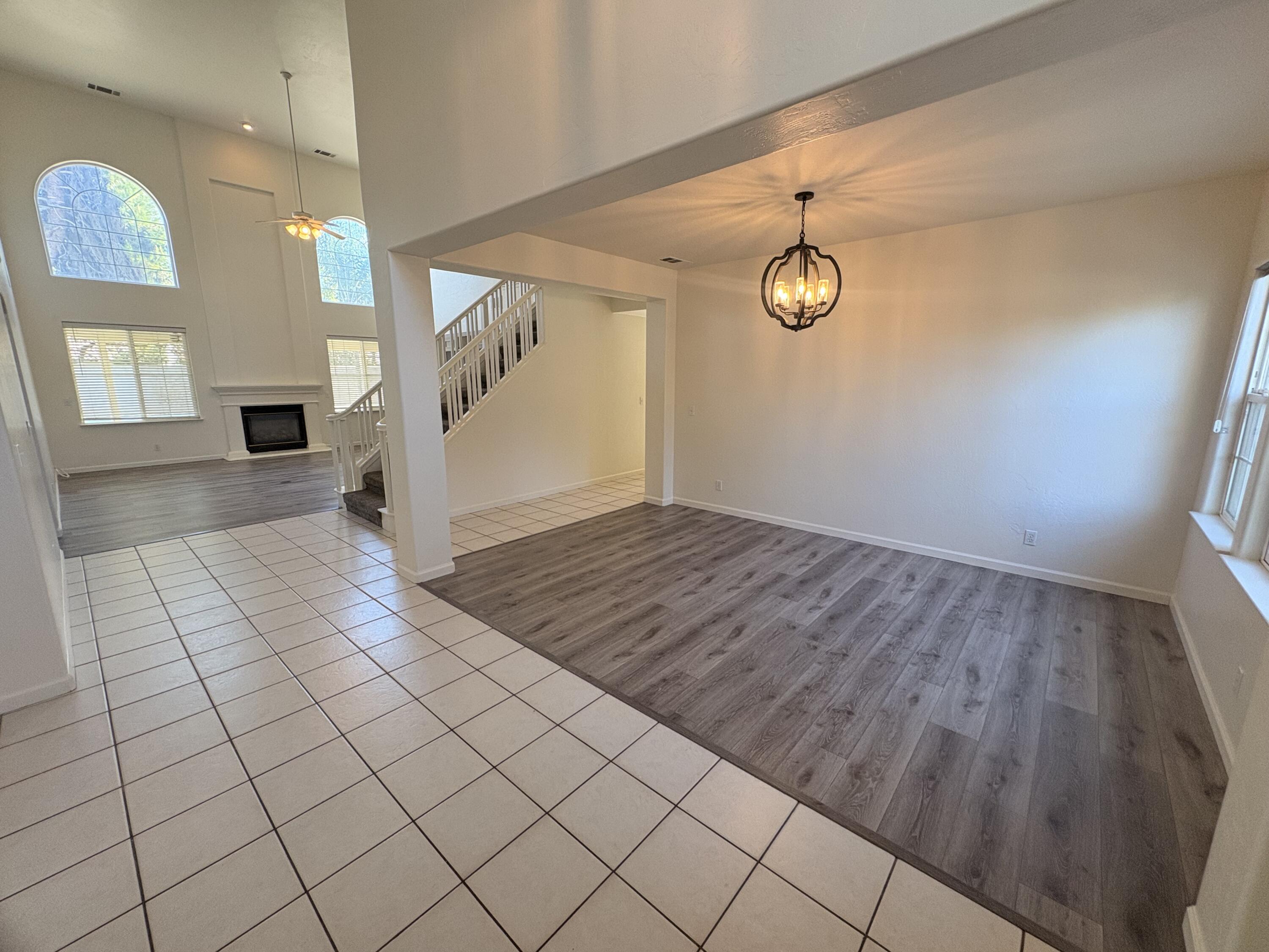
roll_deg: +0.4
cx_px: 634
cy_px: 476
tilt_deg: -9.4
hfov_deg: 102.1
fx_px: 513
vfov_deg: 85.7
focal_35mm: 14
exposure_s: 1/120
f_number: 2.2
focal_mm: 2.22
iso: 200
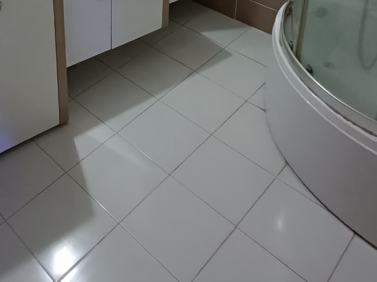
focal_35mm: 44
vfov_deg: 27.4
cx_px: 86
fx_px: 479
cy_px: -86
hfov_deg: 41.4
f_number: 2.2
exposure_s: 1/25
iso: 832
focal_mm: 1.66
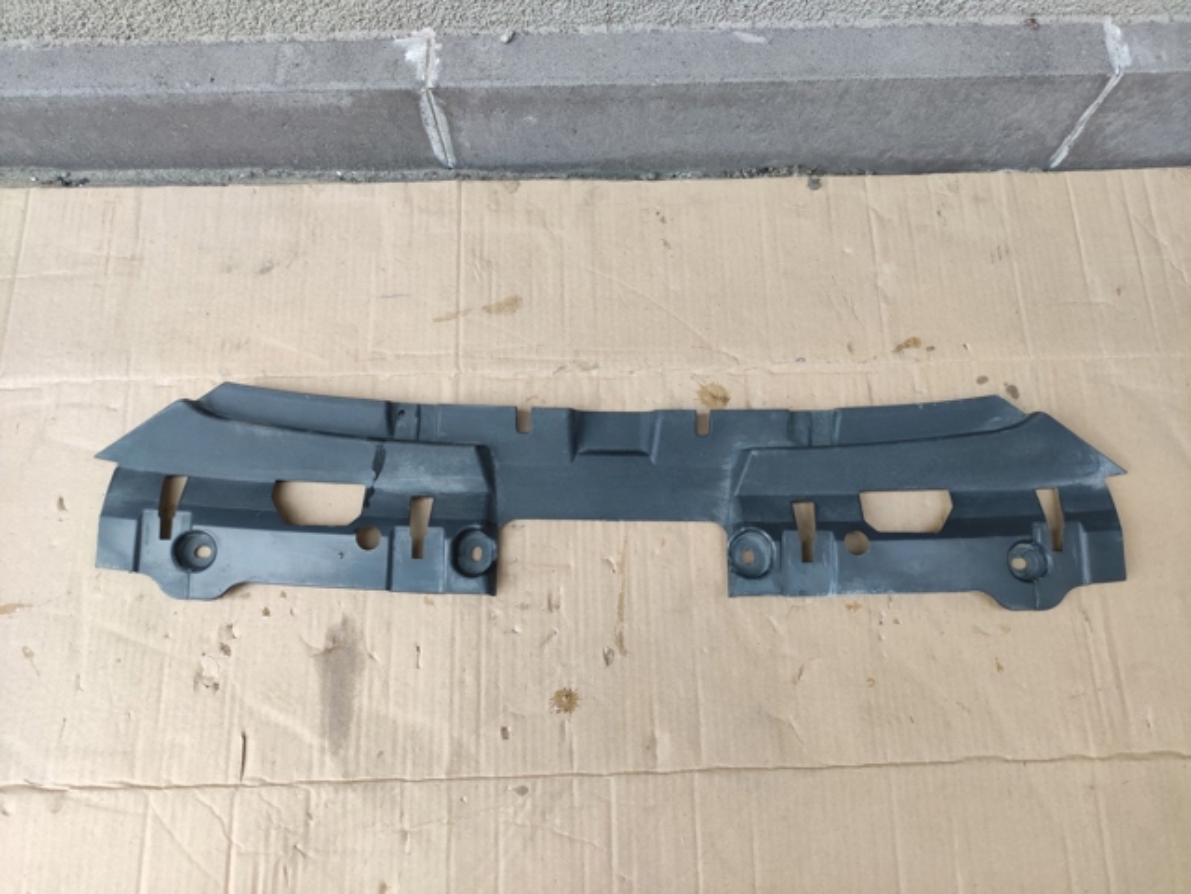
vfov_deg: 54.9
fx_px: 860
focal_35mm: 25
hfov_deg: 69.4
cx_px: 596
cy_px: 447
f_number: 1.89
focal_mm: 5.43
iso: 389
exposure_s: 1/120
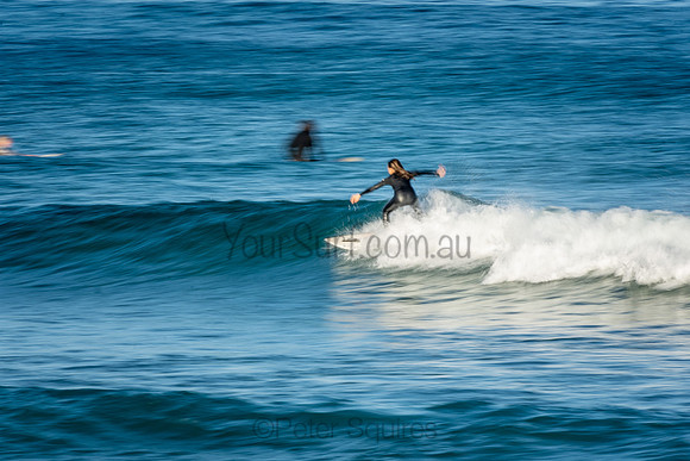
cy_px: 230
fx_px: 11502
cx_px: 345
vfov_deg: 2.3
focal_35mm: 600
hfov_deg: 3.4
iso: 100
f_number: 25
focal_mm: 400
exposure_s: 1/20
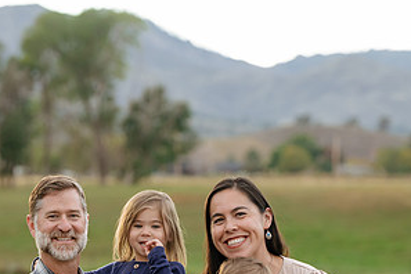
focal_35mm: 309
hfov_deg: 6.7
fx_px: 3527
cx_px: 199
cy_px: 261
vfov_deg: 4.4
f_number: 5.6
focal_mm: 158
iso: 640
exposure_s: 1/200
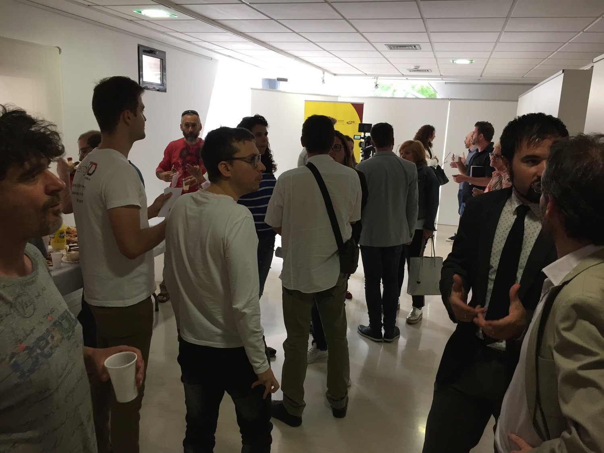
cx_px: 302
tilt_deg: -13.2
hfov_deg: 61.7
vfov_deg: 48.2
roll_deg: -2.8
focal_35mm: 29
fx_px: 506
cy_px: 226
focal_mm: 4.15
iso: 50
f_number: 2.2
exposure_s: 1/33
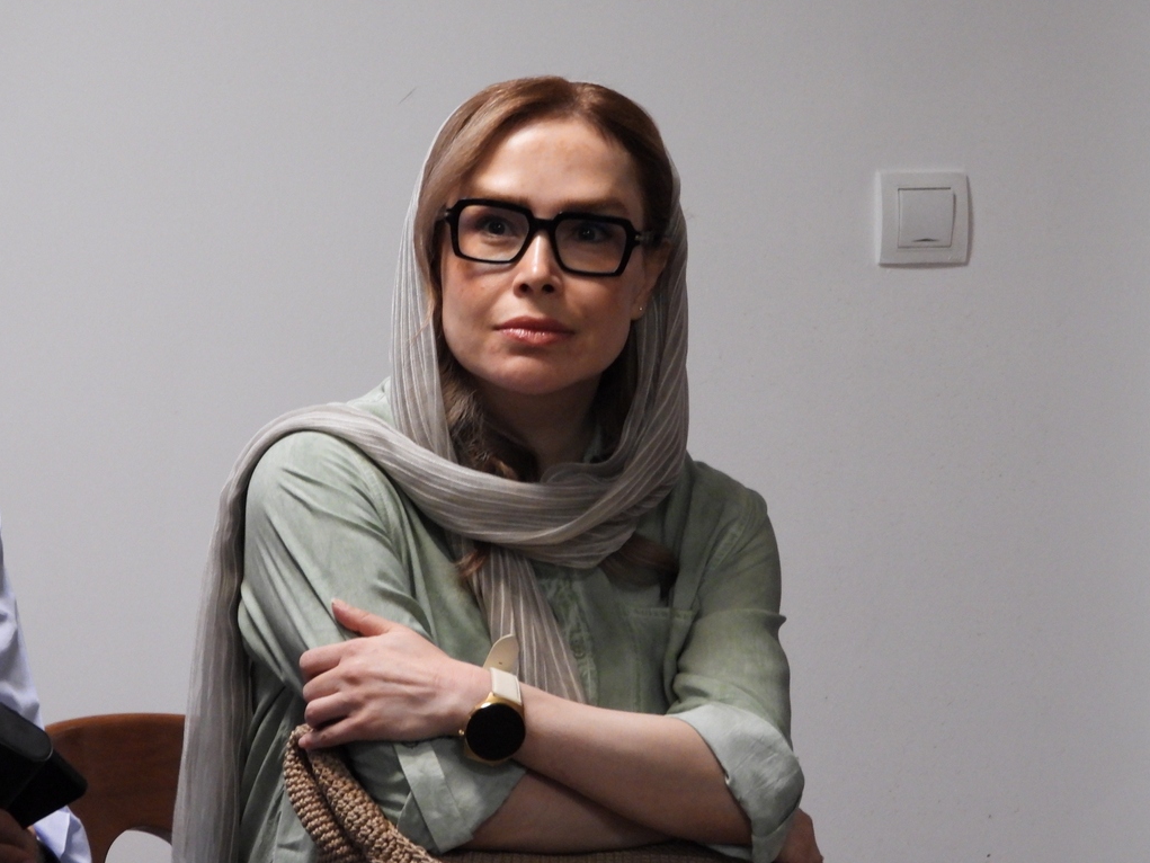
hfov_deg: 5.7
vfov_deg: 4.3
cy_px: 432
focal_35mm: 346
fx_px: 11496
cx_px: 574
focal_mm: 62.1
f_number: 4.5
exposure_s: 1/20
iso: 800
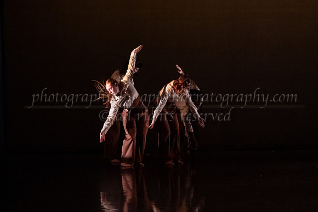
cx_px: 172
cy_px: 98
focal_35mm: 101
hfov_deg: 20.3
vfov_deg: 13.6
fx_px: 888
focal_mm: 75
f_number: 4
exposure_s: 1/400
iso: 4000
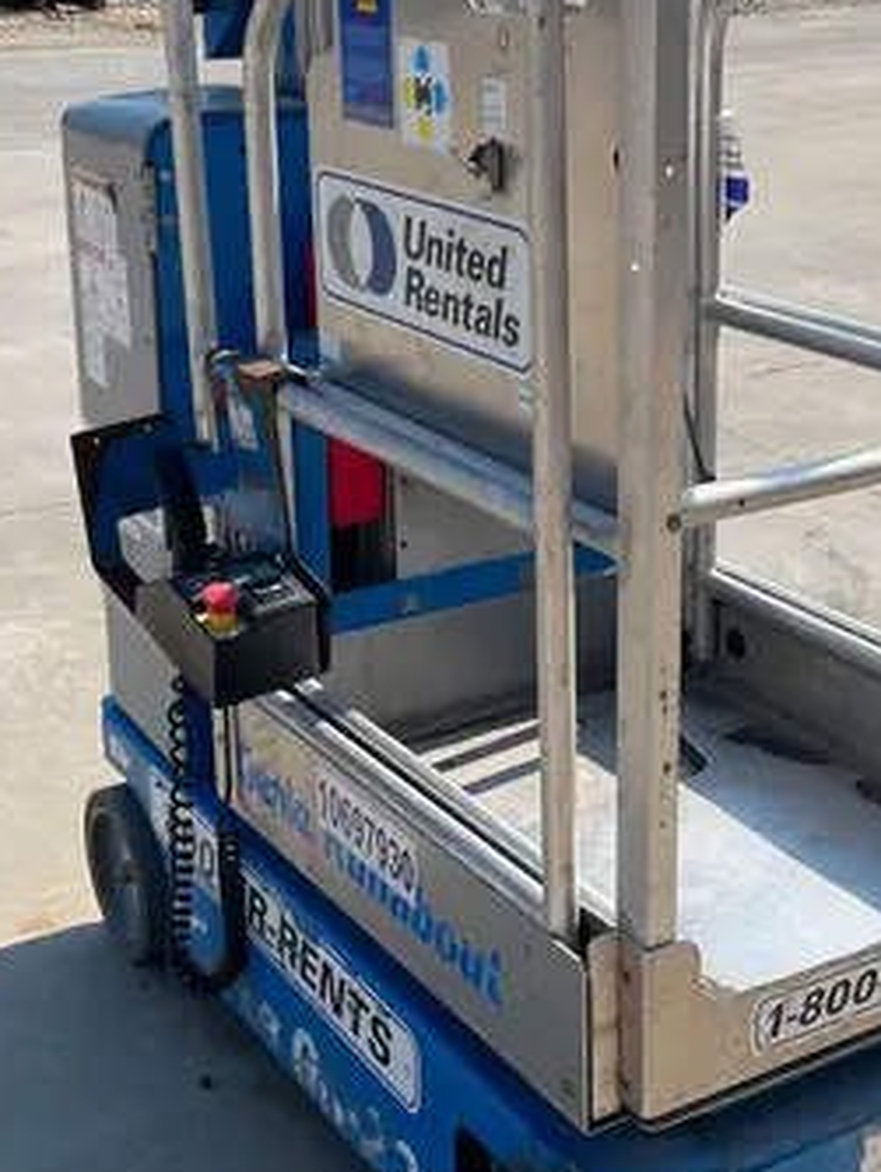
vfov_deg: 33.7
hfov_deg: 25.6
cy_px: 490
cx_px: 586
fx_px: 1932
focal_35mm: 57
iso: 50
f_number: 1.6
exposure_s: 1/3135
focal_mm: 5.1
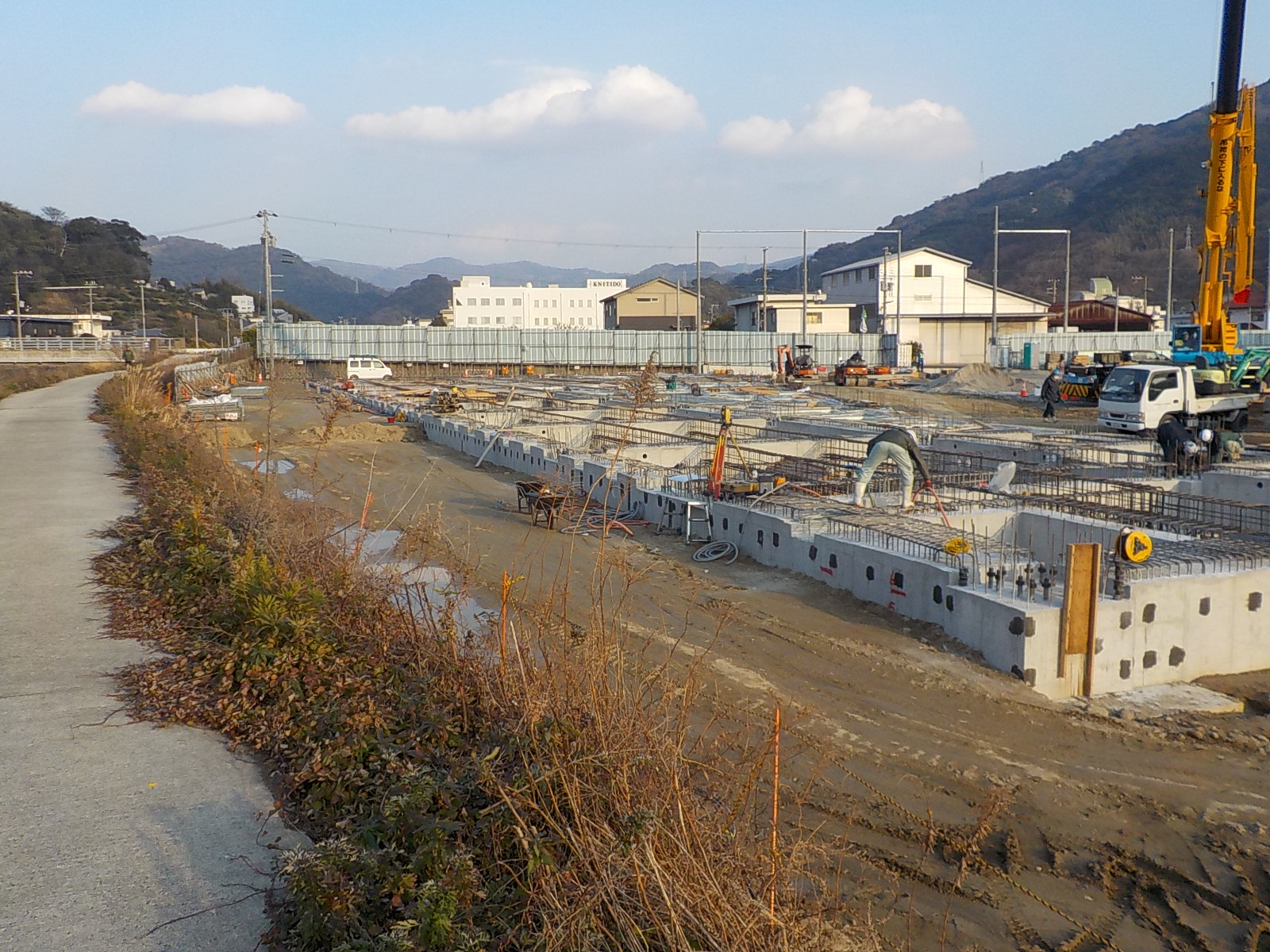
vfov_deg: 46.8
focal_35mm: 30
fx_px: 1101
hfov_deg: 60.0
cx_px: 635
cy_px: 476
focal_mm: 4.1
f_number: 3.3
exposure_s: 1/800
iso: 125
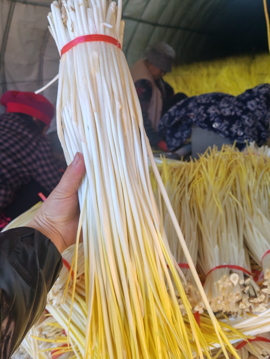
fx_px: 281
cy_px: 180
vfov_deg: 65.3
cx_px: 135
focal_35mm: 27
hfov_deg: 51.3
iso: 50
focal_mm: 5.52
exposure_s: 1/130
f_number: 1.95
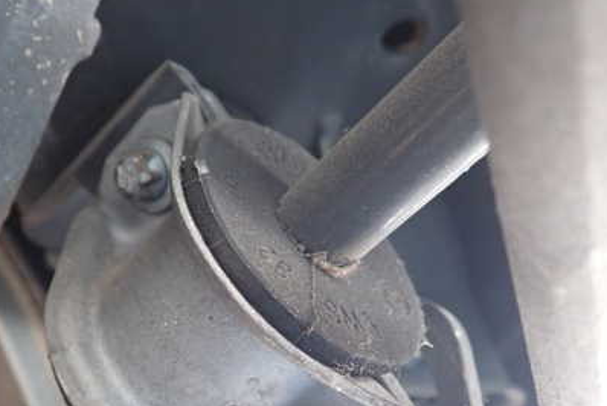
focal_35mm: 47
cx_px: 220
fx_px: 793
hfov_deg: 41.5
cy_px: 304
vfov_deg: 28.3
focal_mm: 5.4
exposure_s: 1/30
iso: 500
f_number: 2.3
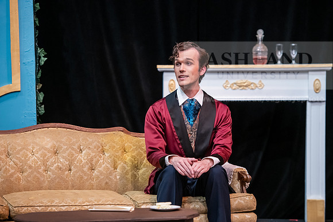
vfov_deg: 10.2
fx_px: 1249
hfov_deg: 15.2
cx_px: 166
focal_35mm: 135
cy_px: 111
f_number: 3.2
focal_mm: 135
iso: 3200
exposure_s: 1/200
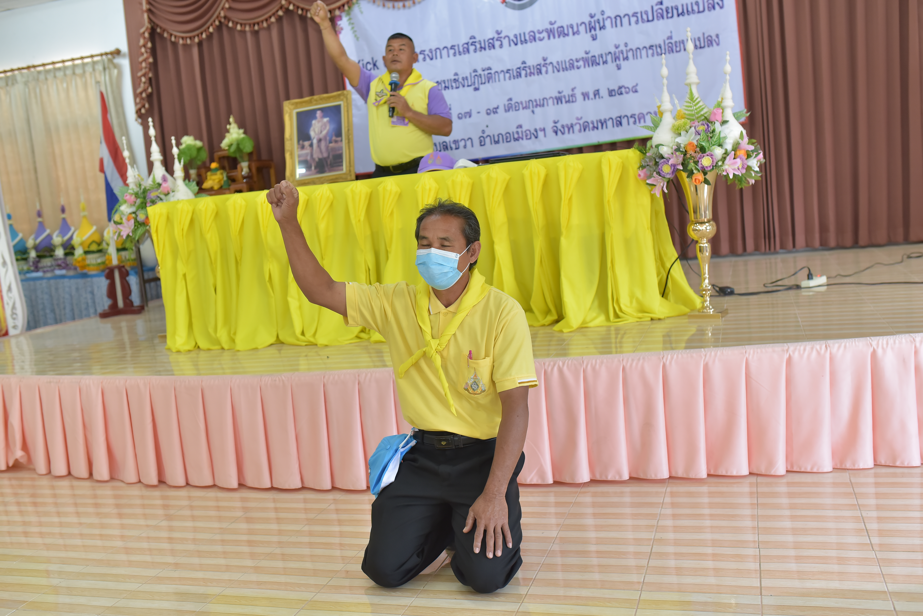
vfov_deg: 37.9
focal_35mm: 35
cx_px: 462
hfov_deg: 54.4
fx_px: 898
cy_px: 308
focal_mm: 35
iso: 1250
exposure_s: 1/200
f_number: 2.2
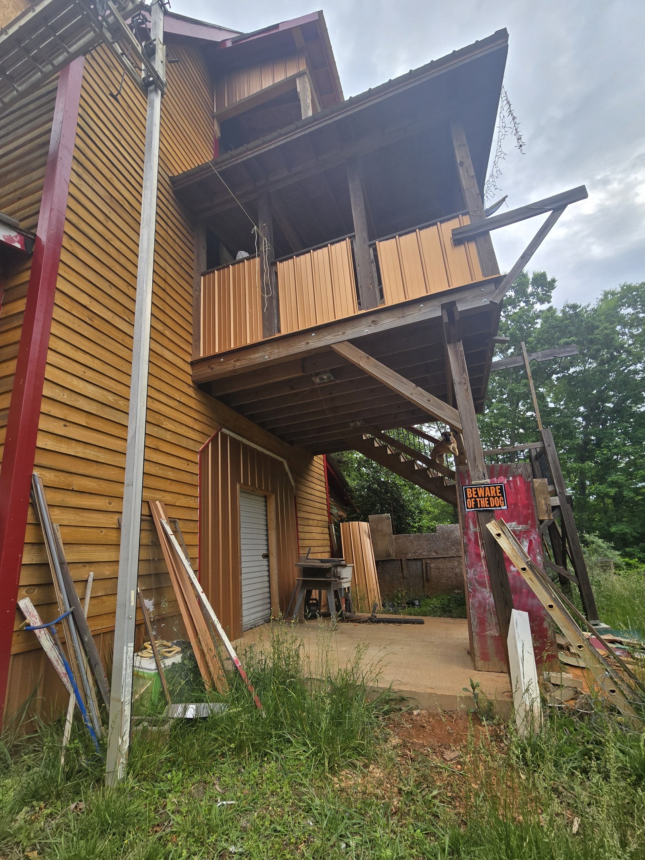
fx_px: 348
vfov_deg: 101.9
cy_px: 457
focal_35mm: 14
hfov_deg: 85.7
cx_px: 325
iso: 50
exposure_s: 1/738
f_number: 2.2
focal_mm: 2.2
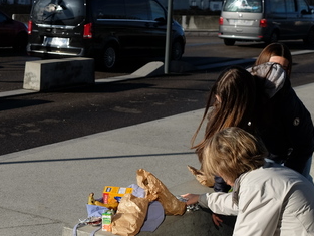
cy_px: 161
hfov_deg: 22.2
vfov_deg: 17.1
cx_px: 34
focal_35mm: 86
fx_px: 780
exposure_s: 1/3000
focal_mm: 23
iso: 200
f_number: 4
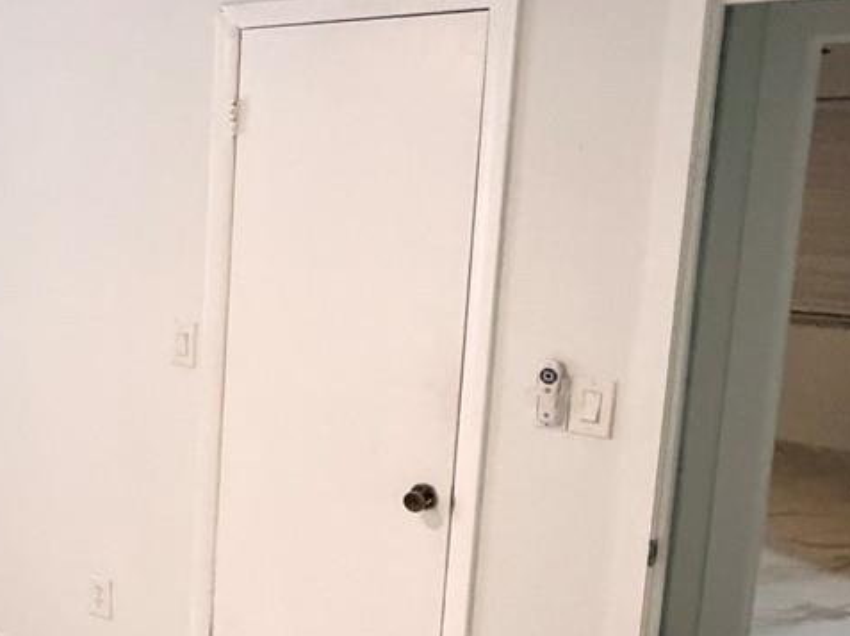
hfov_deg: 34.9
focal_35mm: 47
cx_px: -82
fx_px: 1153
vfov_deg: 30.8
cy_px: 312
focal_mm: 2.22
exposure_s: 1/60
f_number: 2.2
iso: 800
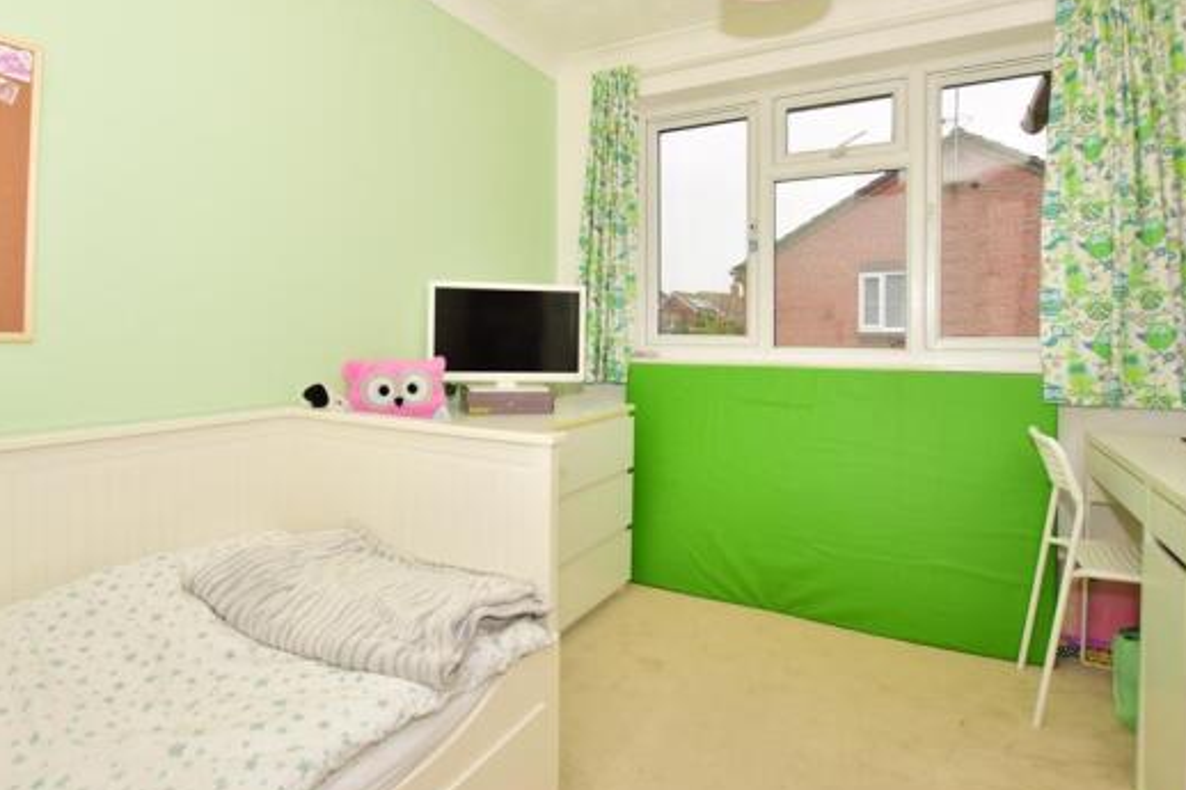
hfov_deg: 86.6
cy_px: 333
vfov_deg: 64.2
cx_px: 524
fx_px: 626
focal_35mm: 19
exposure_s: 1/125
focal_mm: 10
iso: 200
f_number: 5.6
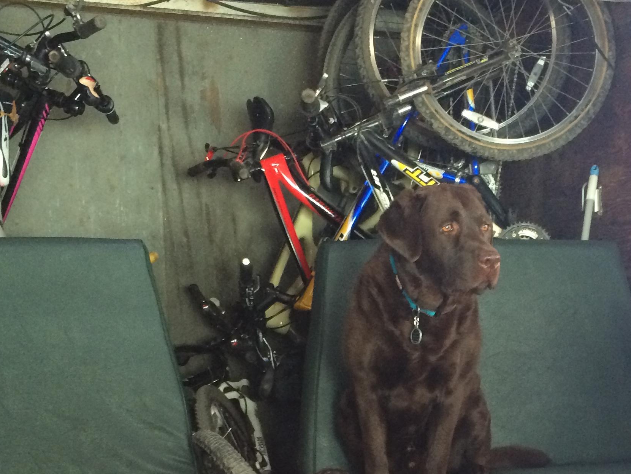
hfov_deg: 32.4
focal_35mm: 59
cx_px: 428
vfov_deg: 24.1
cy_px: 423
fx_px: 1075
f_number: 2.2
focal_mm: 4.12
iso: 160
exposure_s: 1/30
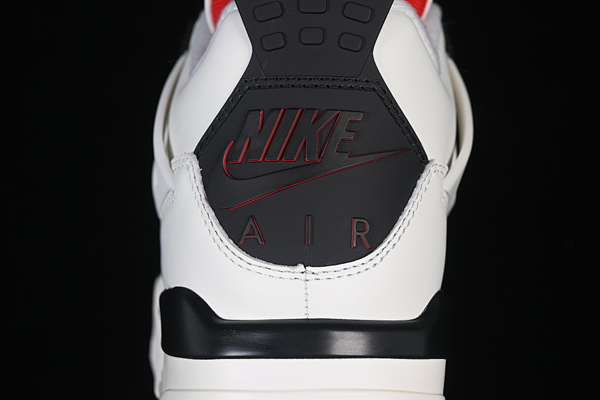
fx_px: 1250
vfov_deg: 18.2
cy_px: 200
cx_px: 300
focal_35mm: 75
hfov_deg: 27.0
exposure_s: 1/80
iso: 160
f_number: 7.1
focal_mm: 50
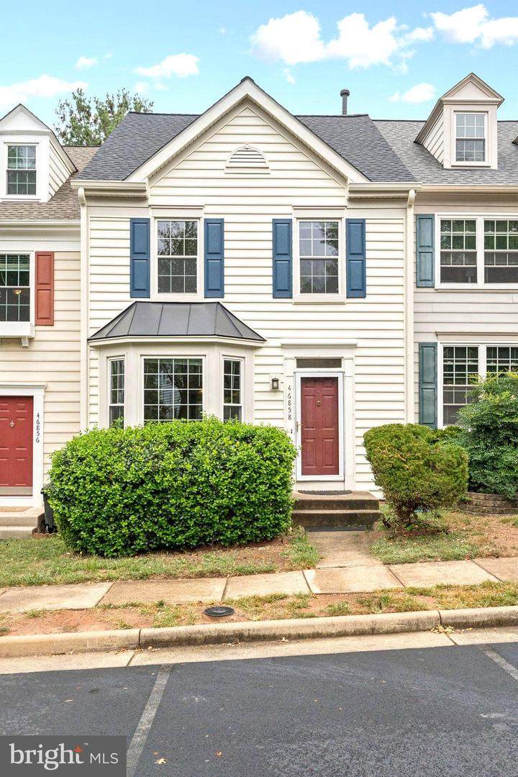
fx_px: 637
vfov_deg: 62.8
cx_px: 259
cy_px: 388
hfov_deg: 44.3
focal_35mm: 30
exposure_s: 1/2500
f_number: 8
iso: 1600
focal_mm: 29.5
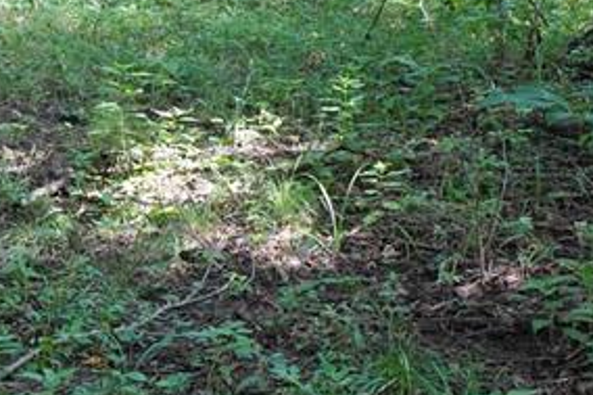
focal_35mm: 108
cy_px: -23
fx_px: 1778
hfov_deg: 17.8
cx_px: -167
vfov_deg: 12.5
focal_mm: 20
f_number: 4
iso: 500
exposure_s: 1/160
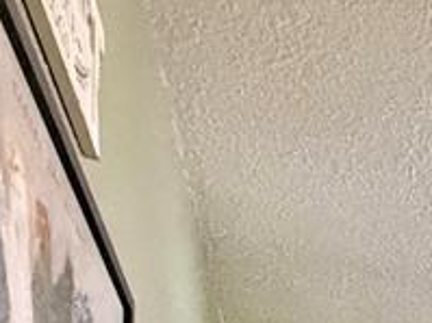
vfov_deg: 14.1
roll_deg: +0.4
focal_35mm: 72
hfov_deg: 19.1
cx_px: 814
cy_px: 776
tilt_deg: +0.4
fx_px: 898
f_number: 2.2
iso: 640
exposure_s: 1/60
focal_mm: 2.22
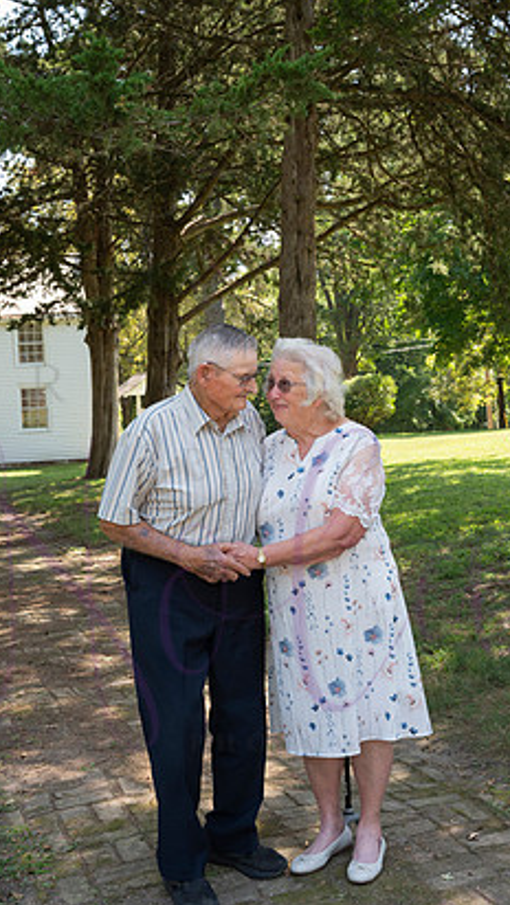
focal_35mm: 48
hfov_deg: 24.9
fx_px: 1153
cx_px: 248
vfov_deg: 42.9
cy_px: 461
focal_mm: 42
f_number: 8
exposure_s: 1/160
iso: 400
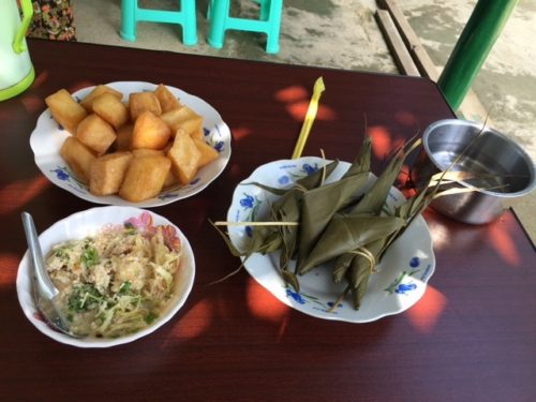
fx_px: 449
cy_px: 201
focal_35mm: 29
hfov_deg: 61.7
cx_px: 268
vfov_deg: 48.2
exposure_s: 1/100
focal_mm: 4.15
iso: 25
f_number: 2.2
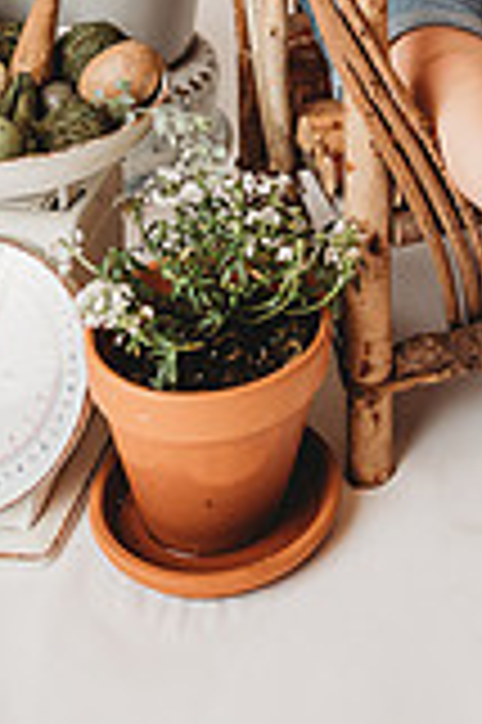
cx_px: 441
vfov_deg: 25.3
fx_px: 1348
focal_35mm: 67
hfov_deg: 19.9
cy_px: -252
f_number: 2.5
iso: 100
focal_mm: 24
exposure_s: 1/160
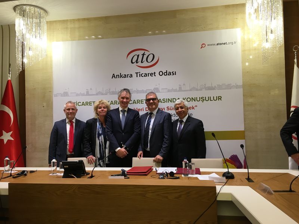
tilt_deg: +2.5
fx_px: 250
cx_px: 150
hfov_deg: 61.7
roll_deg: +0.8
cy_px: 112
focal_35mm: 29
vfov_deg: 48.2
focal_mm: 4.15
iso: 40
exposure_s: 1/33
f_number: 2.2
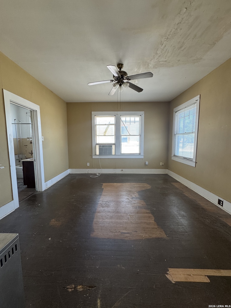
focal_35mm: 14
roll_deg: +0.5
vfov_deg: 102.1
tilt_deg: -6.0
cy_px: 154
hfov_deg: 85.7
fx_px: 125
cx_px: 116
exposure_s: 1/99
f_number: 2.2
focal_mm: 2.22
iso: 200
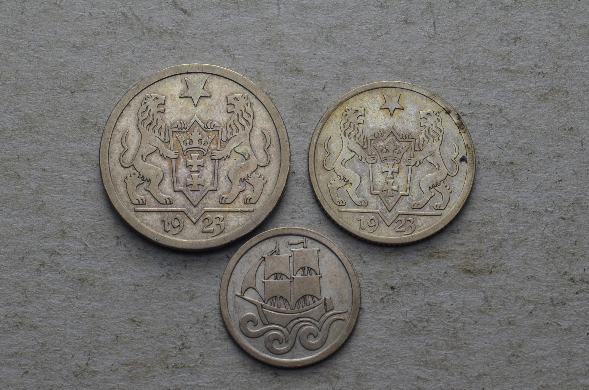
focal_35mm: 82
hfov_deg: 24.7
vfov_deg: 16.5
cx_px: 294
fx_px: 1347
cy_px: 195
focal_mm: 55
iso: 400
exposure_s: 1/250
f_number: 14
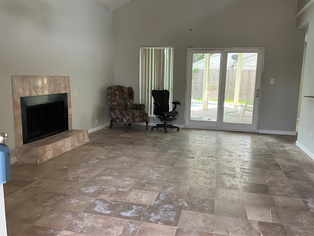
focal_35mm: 29
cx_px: 157
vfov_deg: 48.2
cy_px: 118
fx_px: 263
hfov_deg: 61.7
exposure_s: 1/122
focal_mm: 3
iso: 50
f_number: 1.8
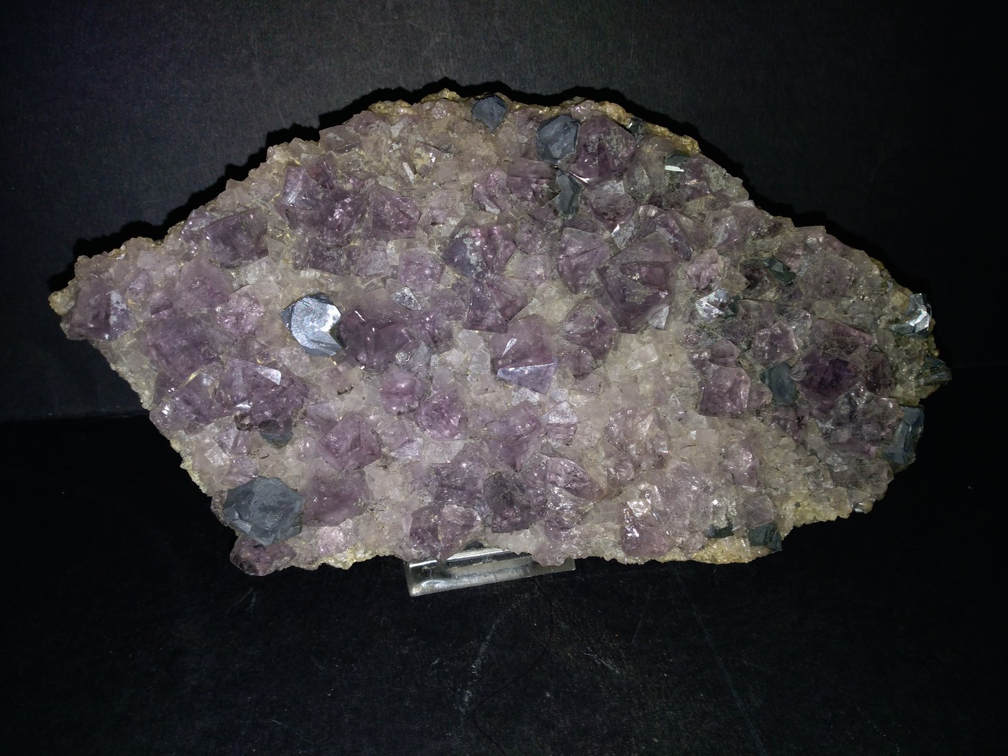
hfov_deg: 67.3
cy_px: 378
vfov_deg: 53.1
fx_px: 757
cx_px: 504
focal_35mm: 26
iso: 100
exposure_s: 1/30.7
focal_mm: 3.54
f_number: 2
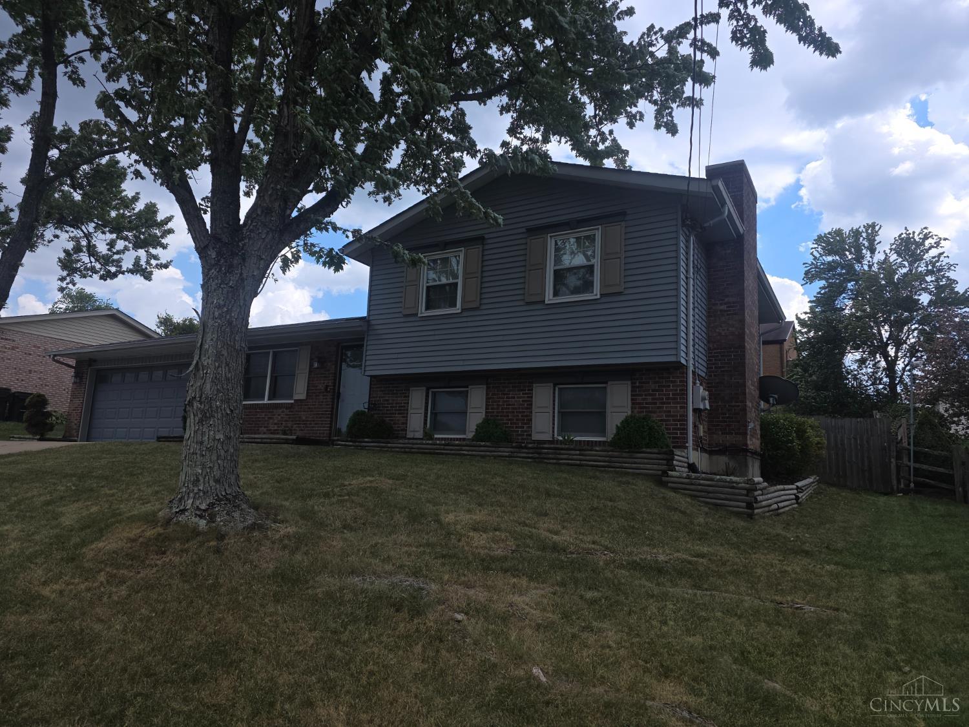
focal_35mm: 23
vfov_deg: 58.9
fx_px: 644
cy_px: 364
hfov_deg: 73.9
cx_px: 484
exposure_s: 1/588
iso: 12
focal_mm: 6.3
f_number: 1.7
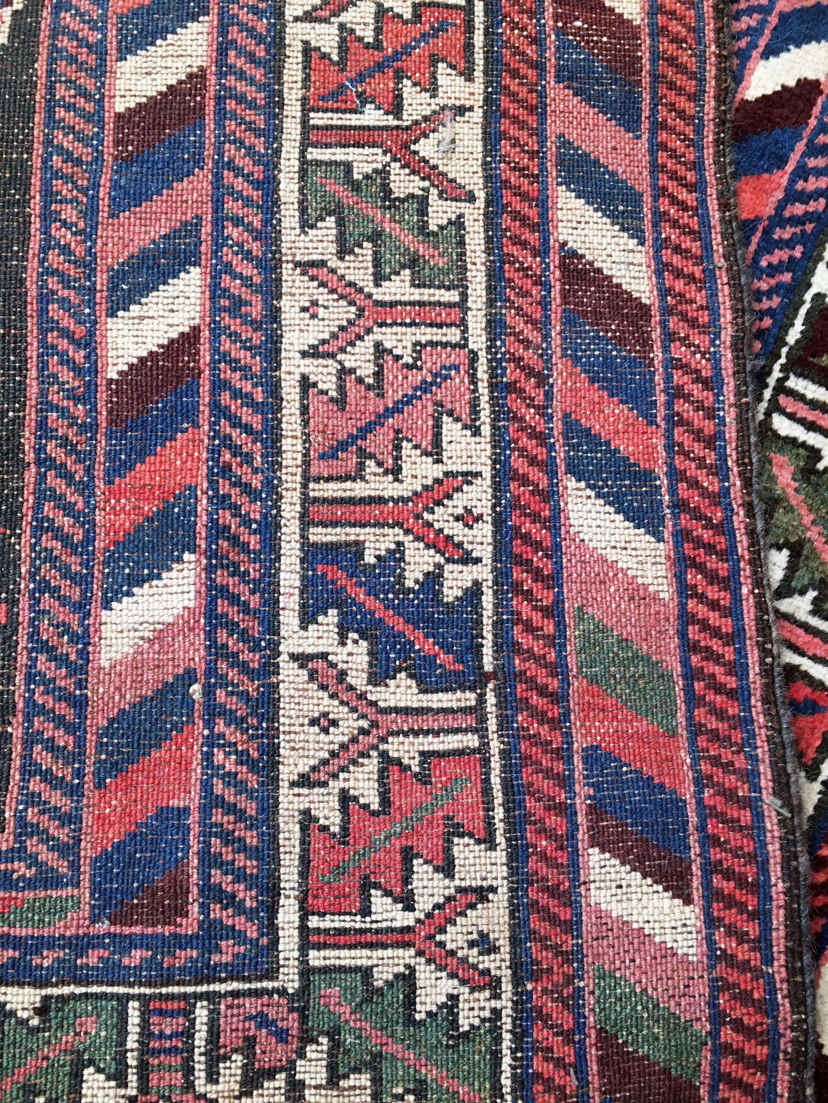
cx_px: 414
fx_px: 925
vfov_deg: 61.7
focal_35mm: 29
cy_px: 552
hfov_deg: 48.2
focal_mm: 4.15
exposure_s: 1/33
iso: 125
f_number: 2.2
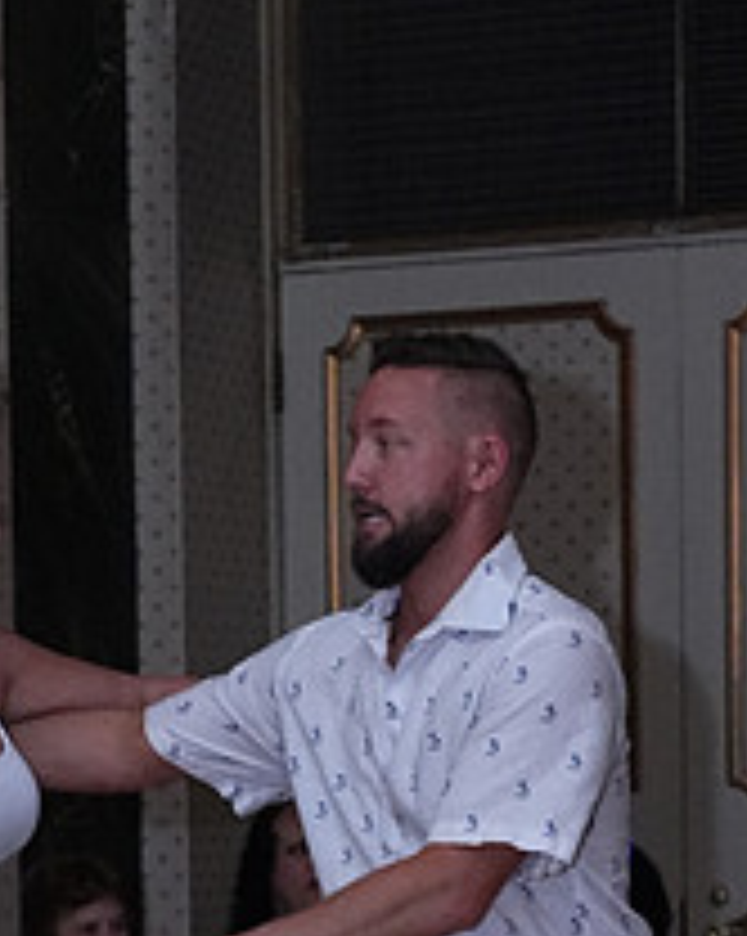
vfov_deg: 11.4
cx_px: 182
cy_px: 1242
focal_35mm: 165
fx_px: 4567
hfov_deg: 9.3
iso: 5000
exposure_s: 1/200
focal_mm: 42
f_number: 7.1
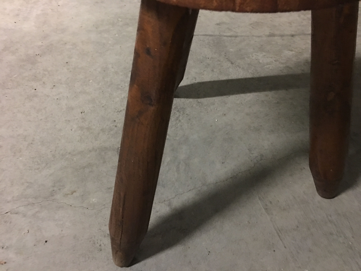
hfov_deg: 61.7
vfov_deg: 48.2
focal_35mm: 29
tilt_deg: -49.4
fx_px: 302
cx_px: 180
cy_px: 136
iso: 160
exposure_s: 1/4
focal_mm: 4.15
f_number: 2.2
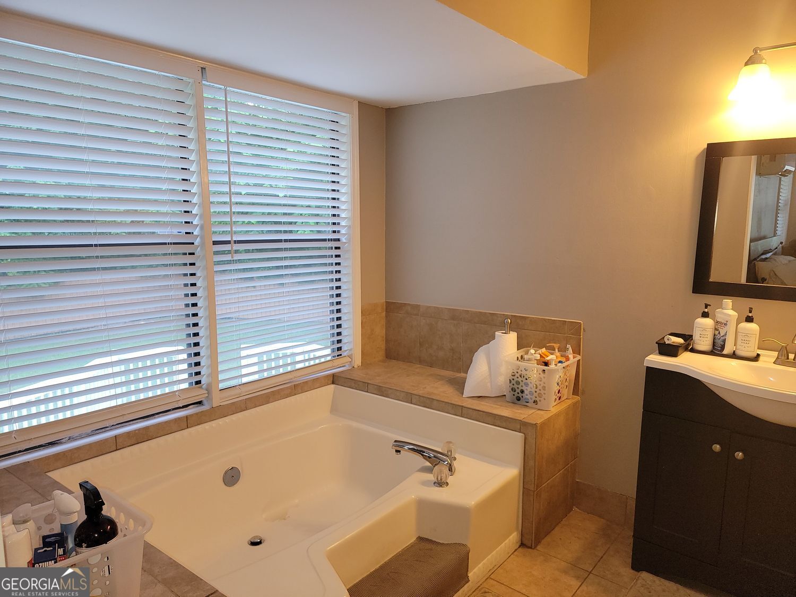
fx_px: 552
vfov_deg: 56.8
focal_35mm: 24
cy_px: 298
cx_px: 398
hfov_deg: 71.6
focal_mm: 6.7
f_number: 1.8
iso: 100
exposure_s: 1/60
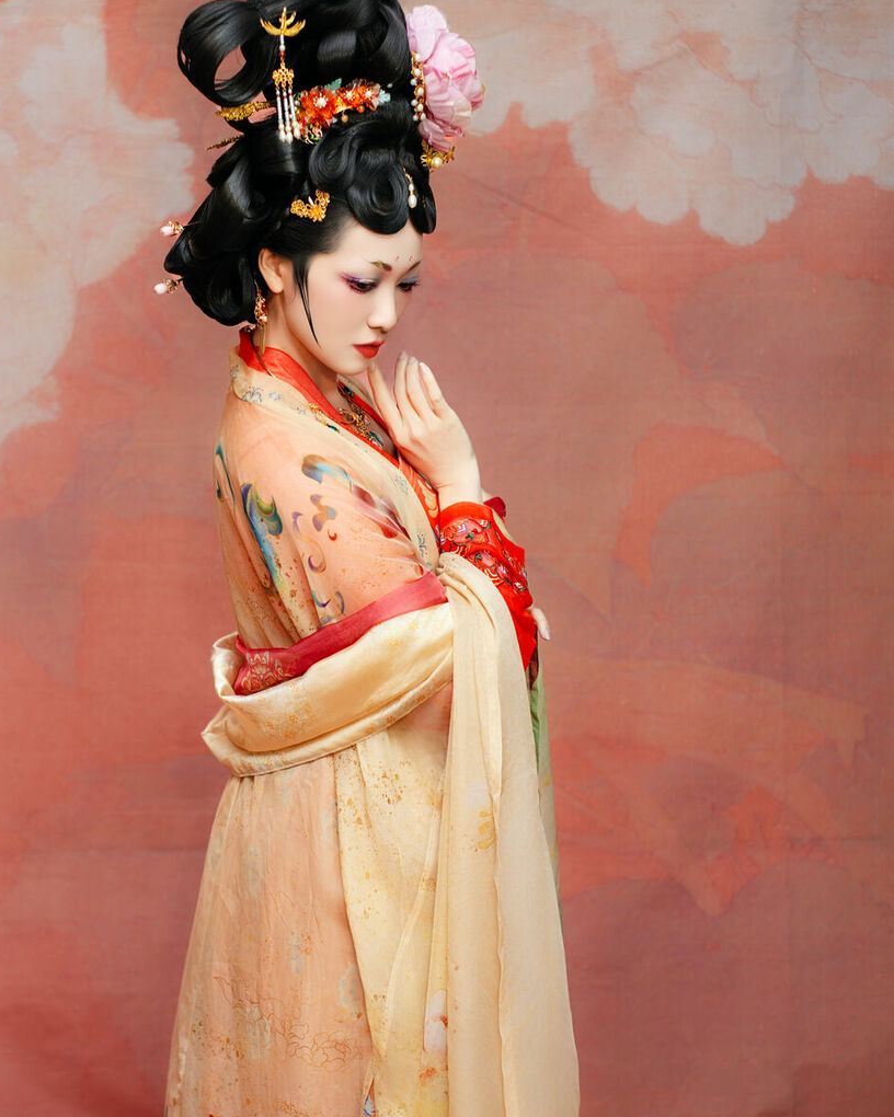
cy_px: 527
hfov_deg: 21.5
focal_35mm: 71
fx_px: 2348
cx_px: 349
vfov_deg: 26.8
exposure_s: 1/160
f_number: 2.8
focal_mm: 50
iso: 100
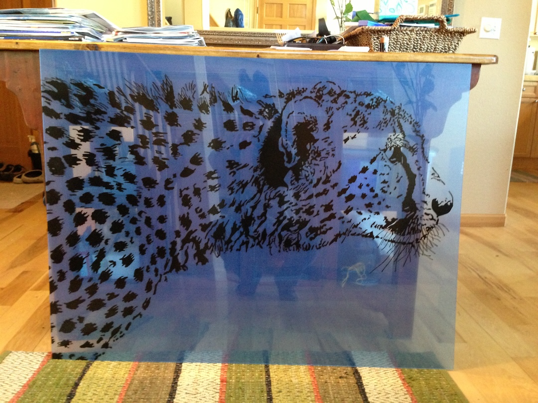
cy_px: 202
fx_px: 513
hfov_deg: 55.4
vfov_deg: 42.9
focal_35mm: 33
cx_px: 269
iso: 400
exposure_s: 1/15
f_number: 2.4
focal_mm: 4.13
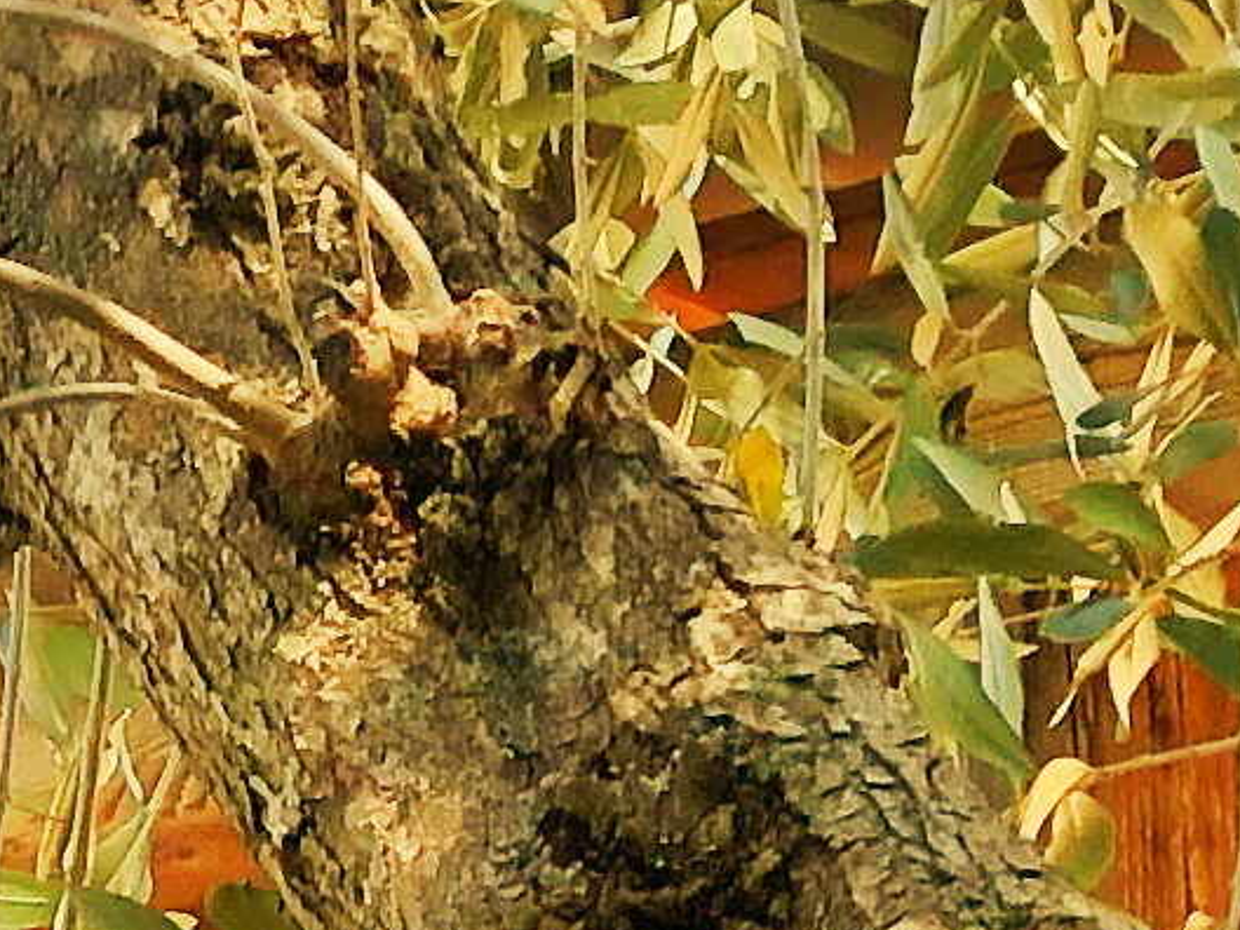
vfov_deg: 6.5
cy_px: 2393
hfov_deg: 9.2
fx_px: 7666
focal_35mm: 214
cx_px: 162
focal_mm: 3.99
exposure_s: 1/120
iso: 25
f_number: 1.8
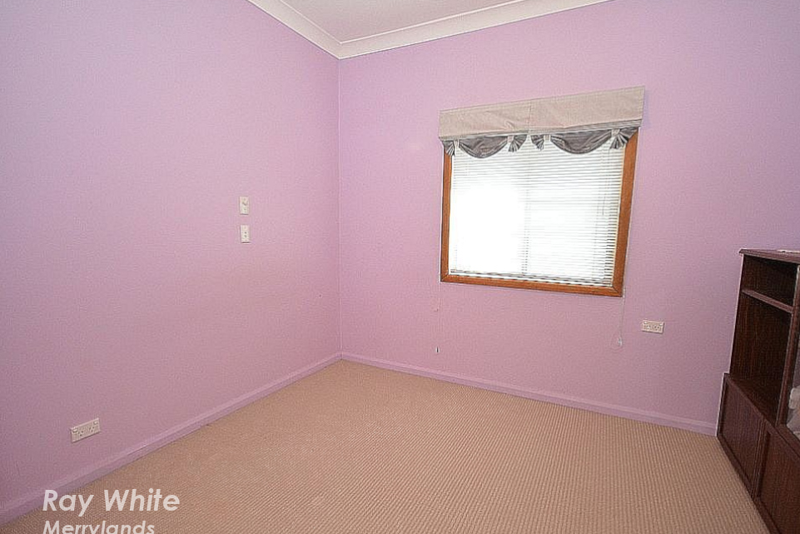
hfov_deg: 96.7
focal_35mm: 16
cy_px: 277
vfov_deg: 73.7
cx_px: 416
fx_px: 356
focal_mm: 10
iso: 220
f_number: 4
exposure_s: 1/60
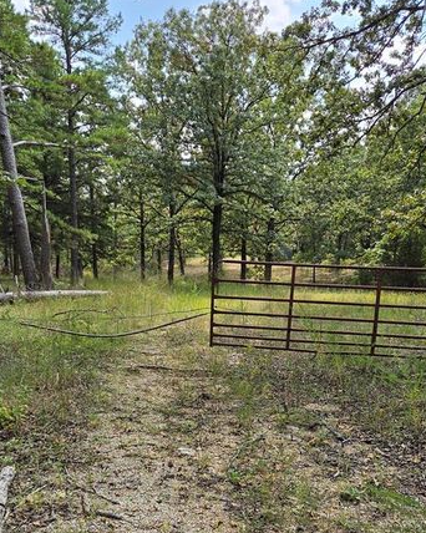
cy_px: 370
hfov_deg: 42.2
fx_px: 552
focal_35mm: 35
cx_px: 204
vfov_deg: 50.3
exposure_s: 1/3100
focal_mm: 5.4
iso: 80
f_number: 1.8
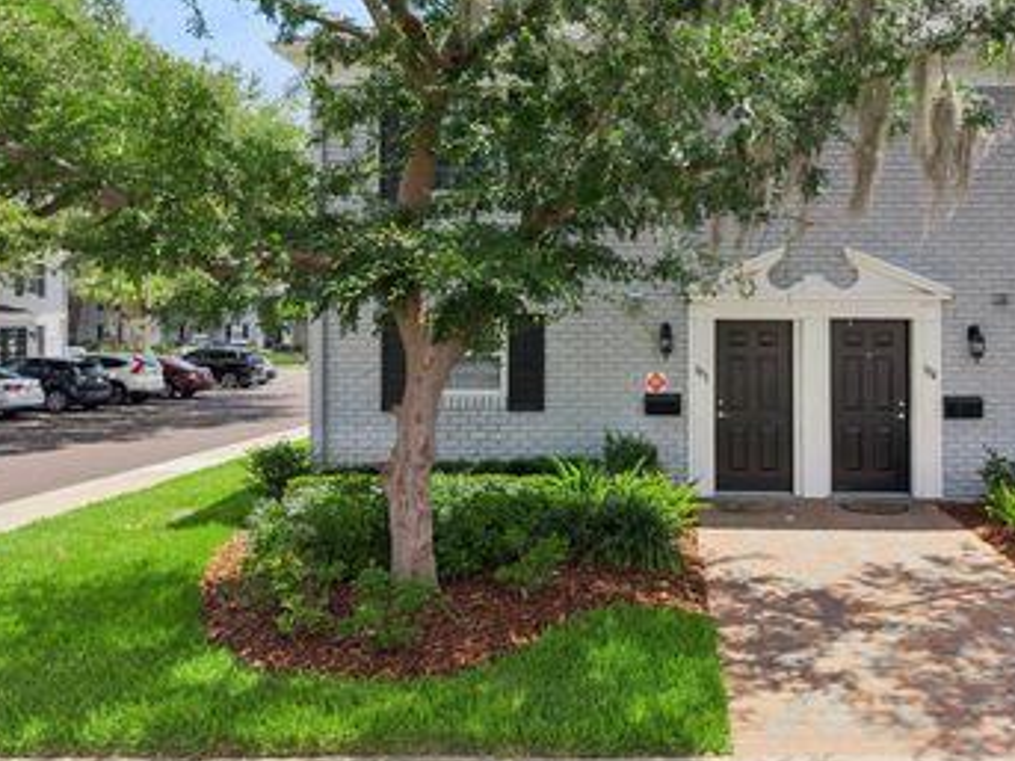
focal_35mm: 35
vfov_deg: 40.5
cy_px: 312
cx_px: 654
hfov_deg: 51.9
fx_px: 1026
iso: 290
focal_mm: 8.7
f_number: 1.8
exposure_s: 1/3200
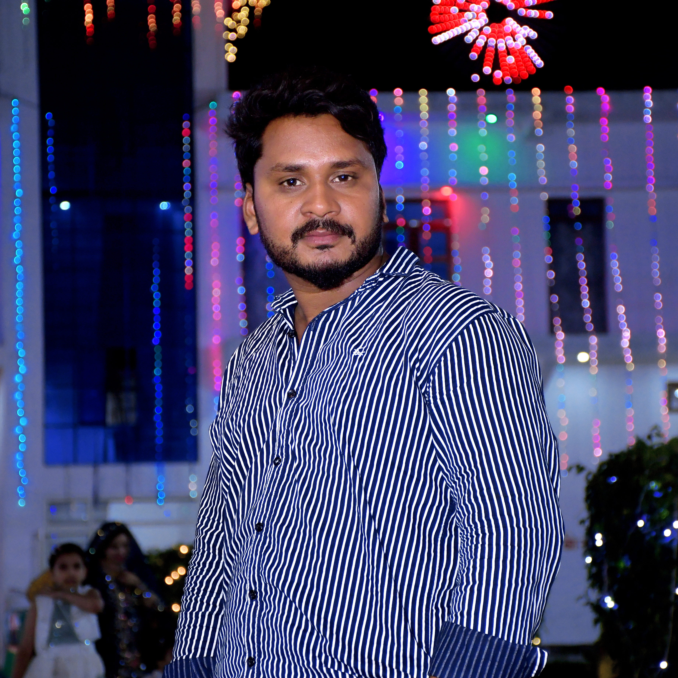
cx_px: 338
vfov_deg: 14.6
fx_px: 2637
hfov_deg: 14.7
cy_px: 364
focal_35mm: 119
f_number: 5
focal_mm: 62
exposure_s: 1/100
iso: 1000
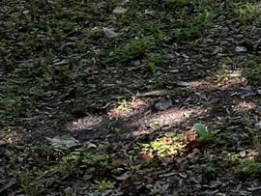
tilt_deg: +2.7
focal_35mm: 154
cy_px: -294
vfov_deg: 8.7
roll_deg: -0.2
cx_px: 572
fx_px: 1162
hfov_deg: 11.2
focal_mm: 5.1
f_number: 1.6
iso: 50
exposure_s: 1/668
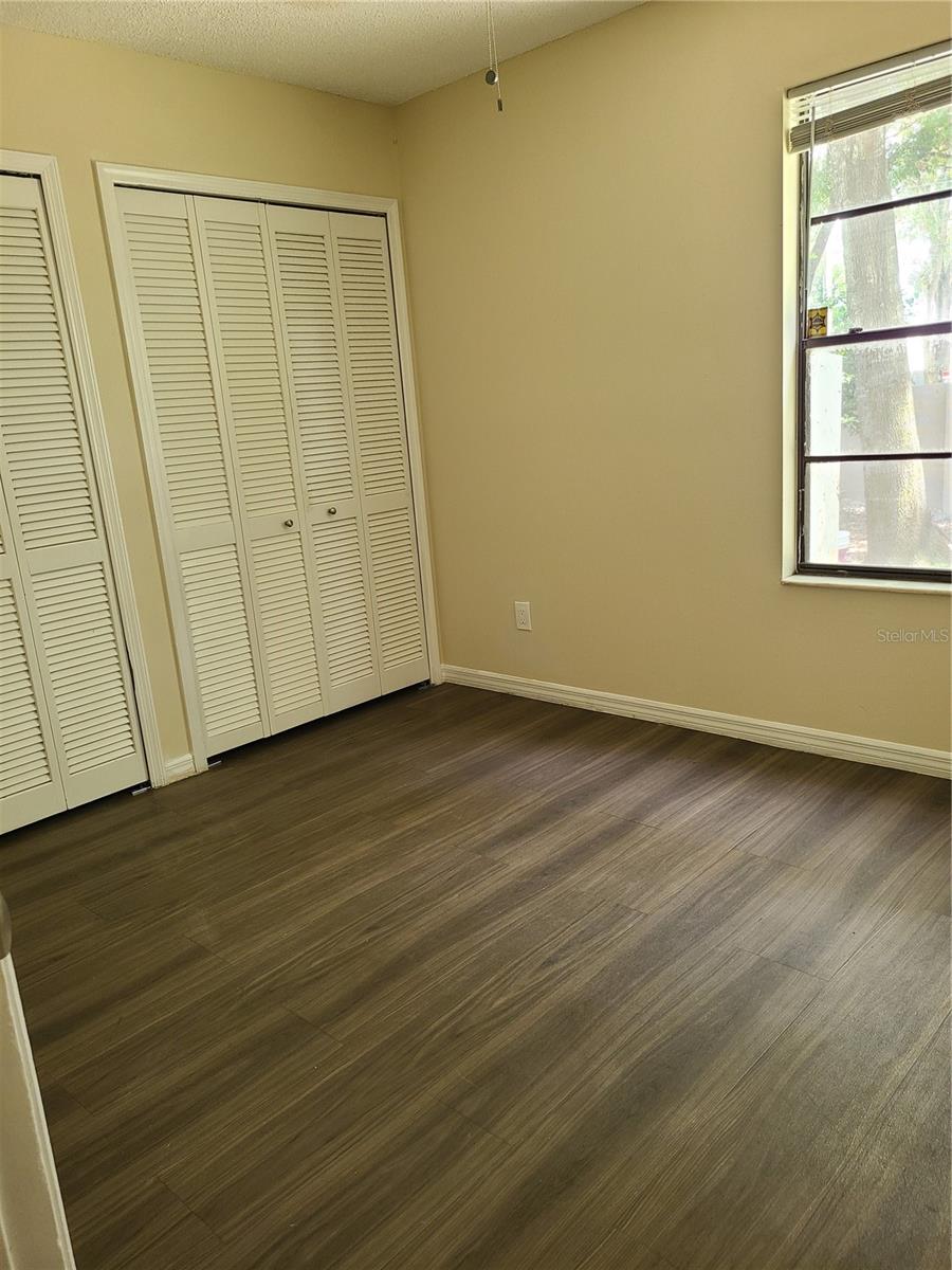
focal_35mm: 26
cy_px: 635
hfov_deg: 53.1
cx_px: 476
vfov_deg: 67.3
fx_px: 953
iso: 160
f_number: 1.8
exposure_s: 1/40
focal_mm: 5.4
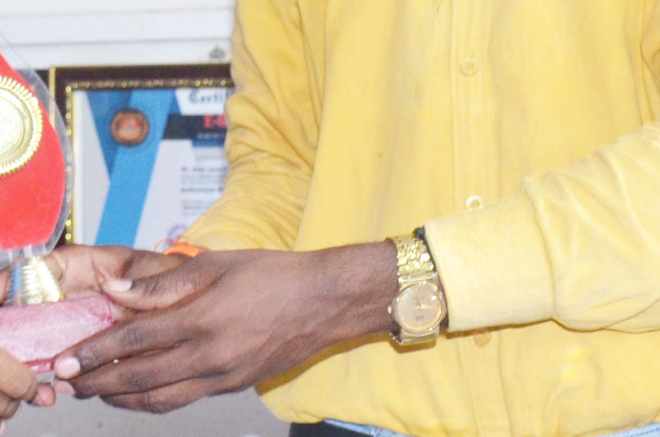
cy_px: -205
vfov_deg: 9.6
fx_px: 2543
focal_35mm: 139
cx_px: -51
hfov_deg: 14.5
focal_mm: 22
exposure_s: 1/60
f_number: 5
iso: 800
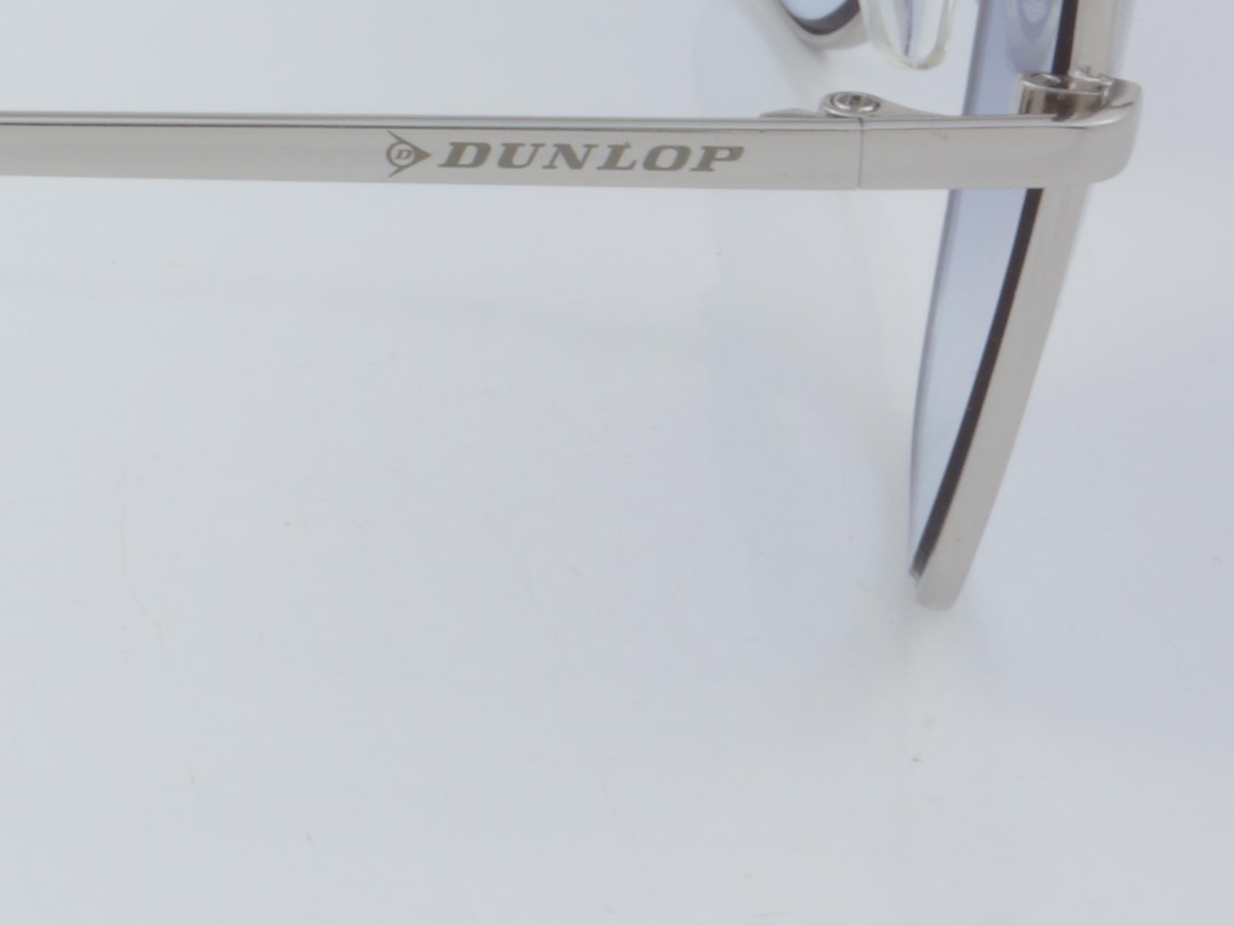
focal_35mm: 197
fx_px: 7023
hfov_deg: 9.8
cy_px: -133
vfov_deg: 7.5
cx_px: -428
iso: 100
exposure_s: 1/3
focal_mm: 50
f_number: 32
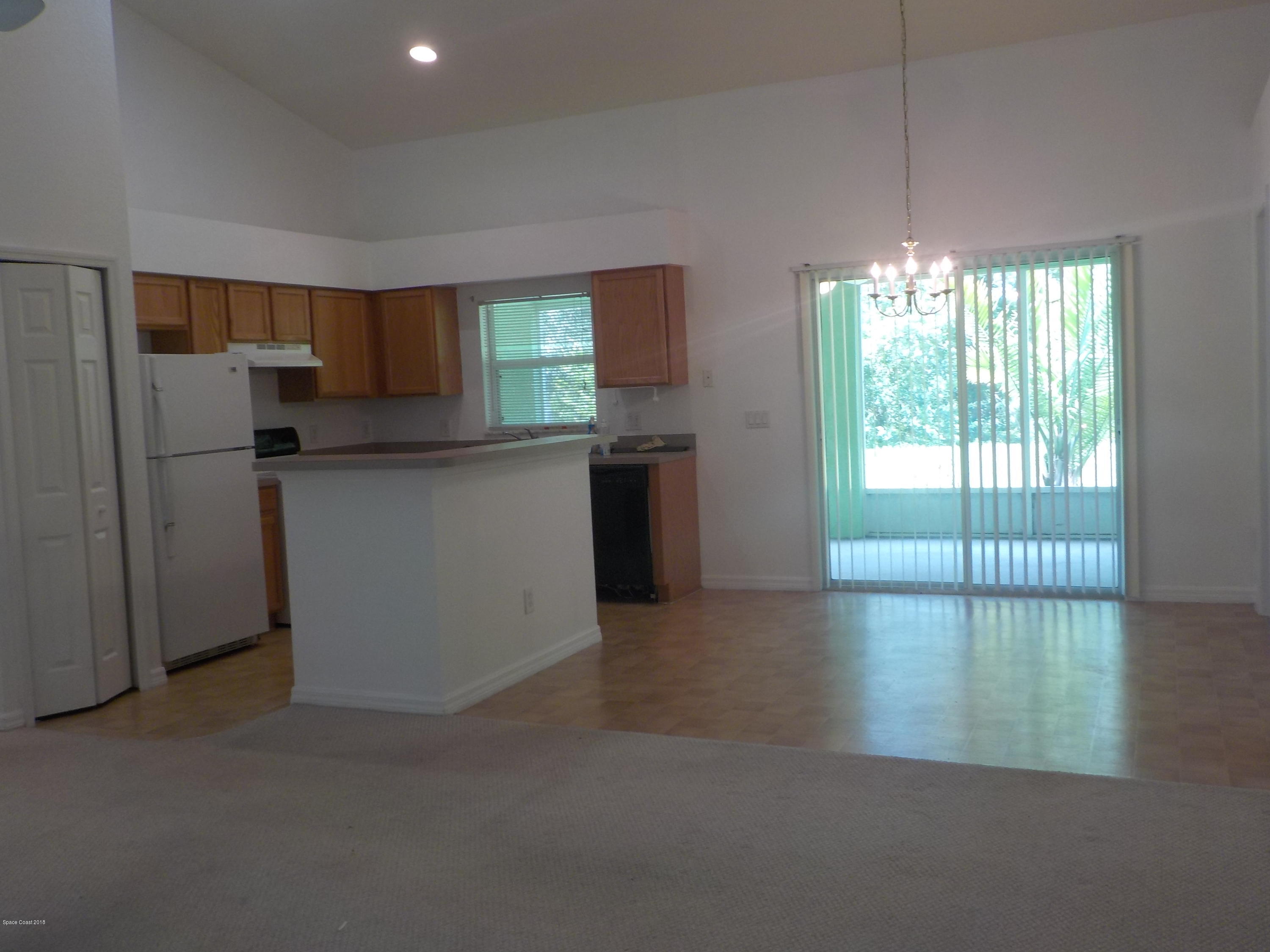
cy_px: 476
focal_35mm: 30
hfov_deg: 60.0
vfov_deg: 46.8
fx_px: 1101
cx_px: 635
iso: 125
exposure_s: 1/30
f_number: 3.3
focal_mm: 4.1
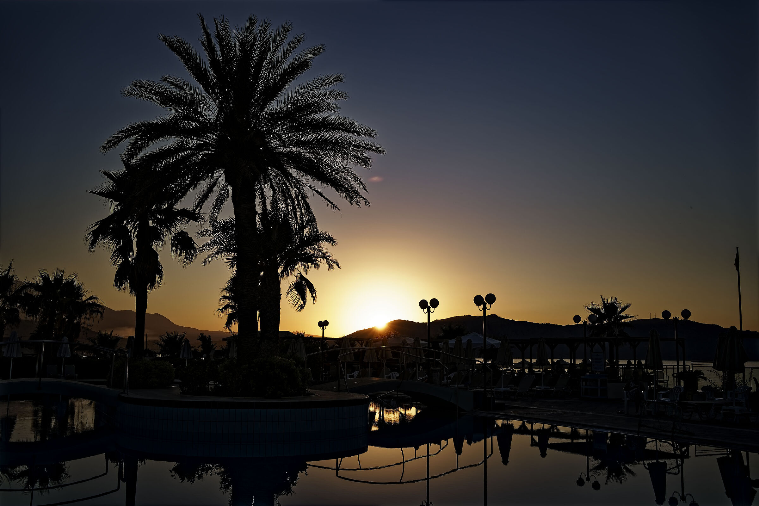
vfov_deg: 37.9
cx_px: 380
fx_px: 738
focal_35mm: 35
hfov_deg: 54.4
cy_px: 253
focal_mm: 35
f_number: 5.6
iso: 100
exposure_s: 1/320
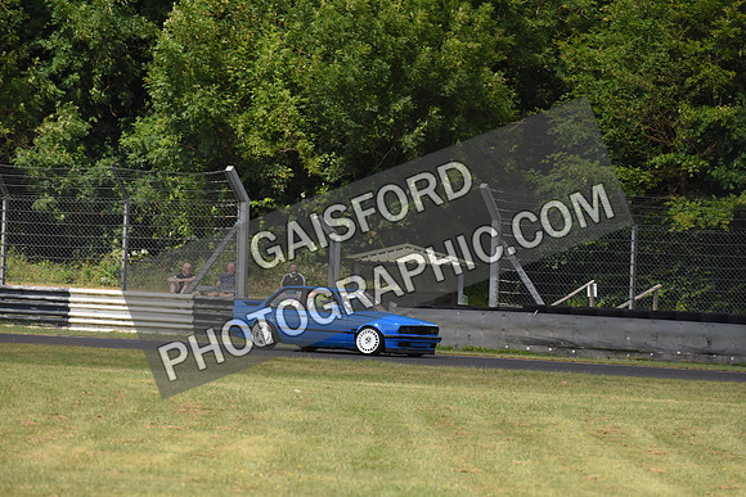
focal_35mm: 400
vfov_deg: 3.4
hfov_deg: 5.2
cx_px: 373
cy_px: 248
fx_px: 8290
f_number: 8
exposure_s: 1/1000
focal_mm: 400
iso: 1800
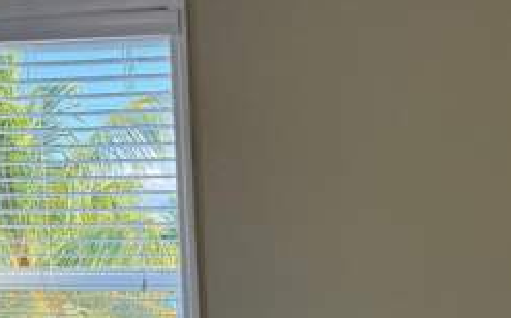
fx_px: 919
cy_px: 555
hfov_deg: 31.0
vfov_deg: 16.7
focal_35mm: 66
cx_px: 308
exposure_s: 1/199
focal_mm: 6.76
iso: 200
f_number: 1.78
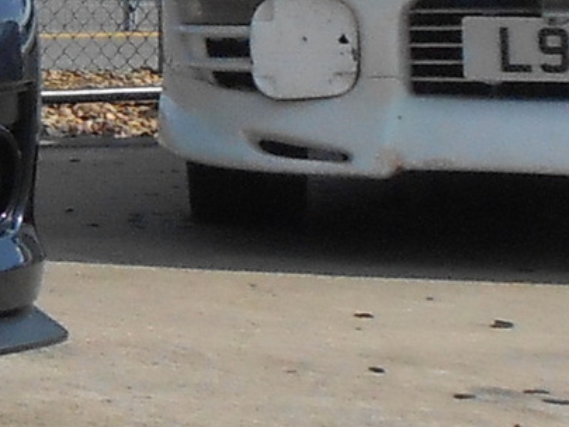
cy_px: -188
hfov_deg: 9.6
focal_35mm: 185
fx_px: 3042
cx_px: -738
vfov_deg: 7.9
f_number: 11.5
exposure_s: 1/320
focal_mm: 4.6
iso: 200
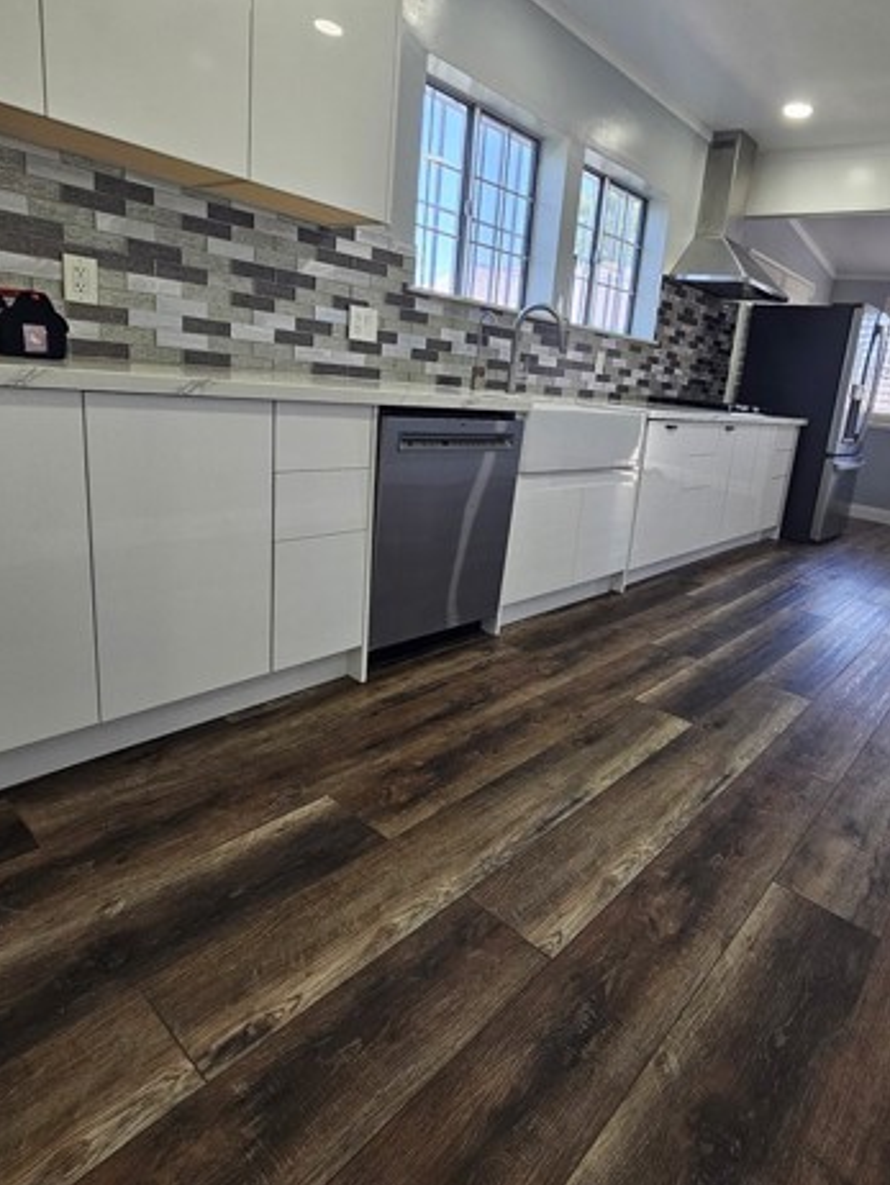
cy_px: 528
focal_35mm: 18
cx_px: 567
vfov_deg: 87.4
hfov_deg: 70.3
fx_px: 616
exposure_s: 1/120
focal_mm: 2.2
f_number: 2.2
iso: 80
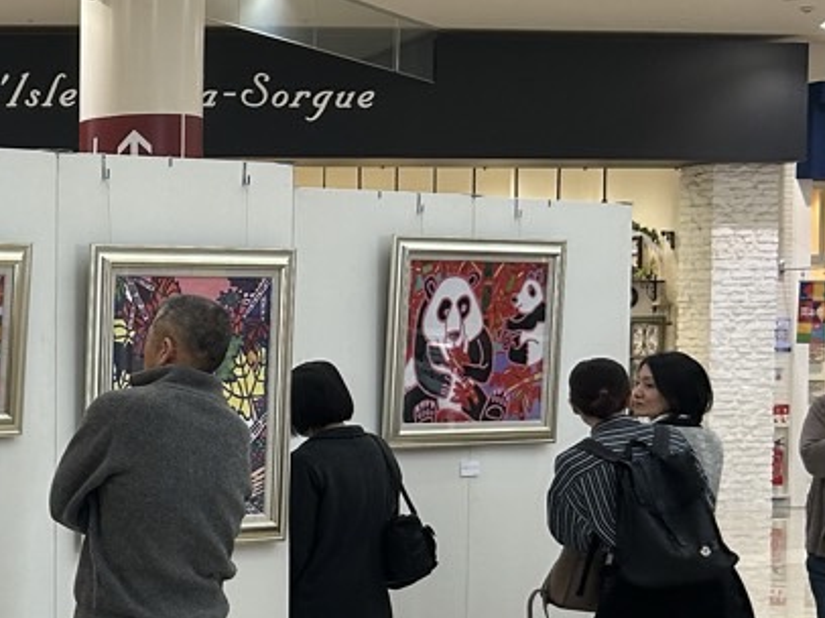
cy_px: 439
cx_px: -343
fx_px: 1953
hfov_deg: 20.9
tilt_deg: -2.5
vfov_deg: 17.9
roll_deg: -0.3
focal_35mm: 82
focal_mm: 5.7
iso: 100
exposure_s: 1/120
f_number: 1.5
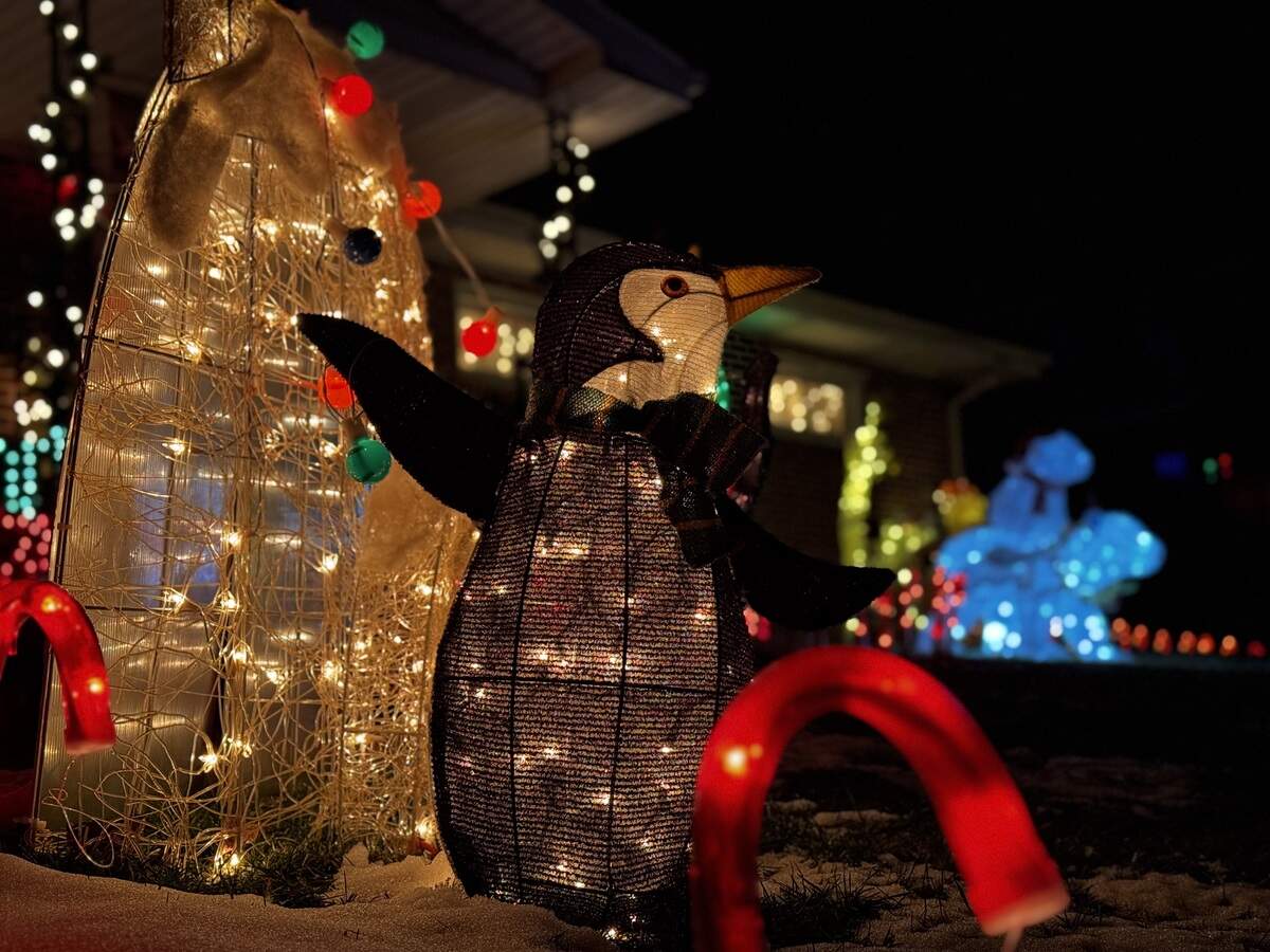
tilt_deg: +9.9
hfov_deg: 39.7
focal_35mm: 48
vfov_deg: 30.3
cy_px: 476
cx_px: 635
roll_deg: +2.6
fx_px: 1761
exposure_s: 1/40
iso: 400
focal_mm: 6.76
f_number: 1.78
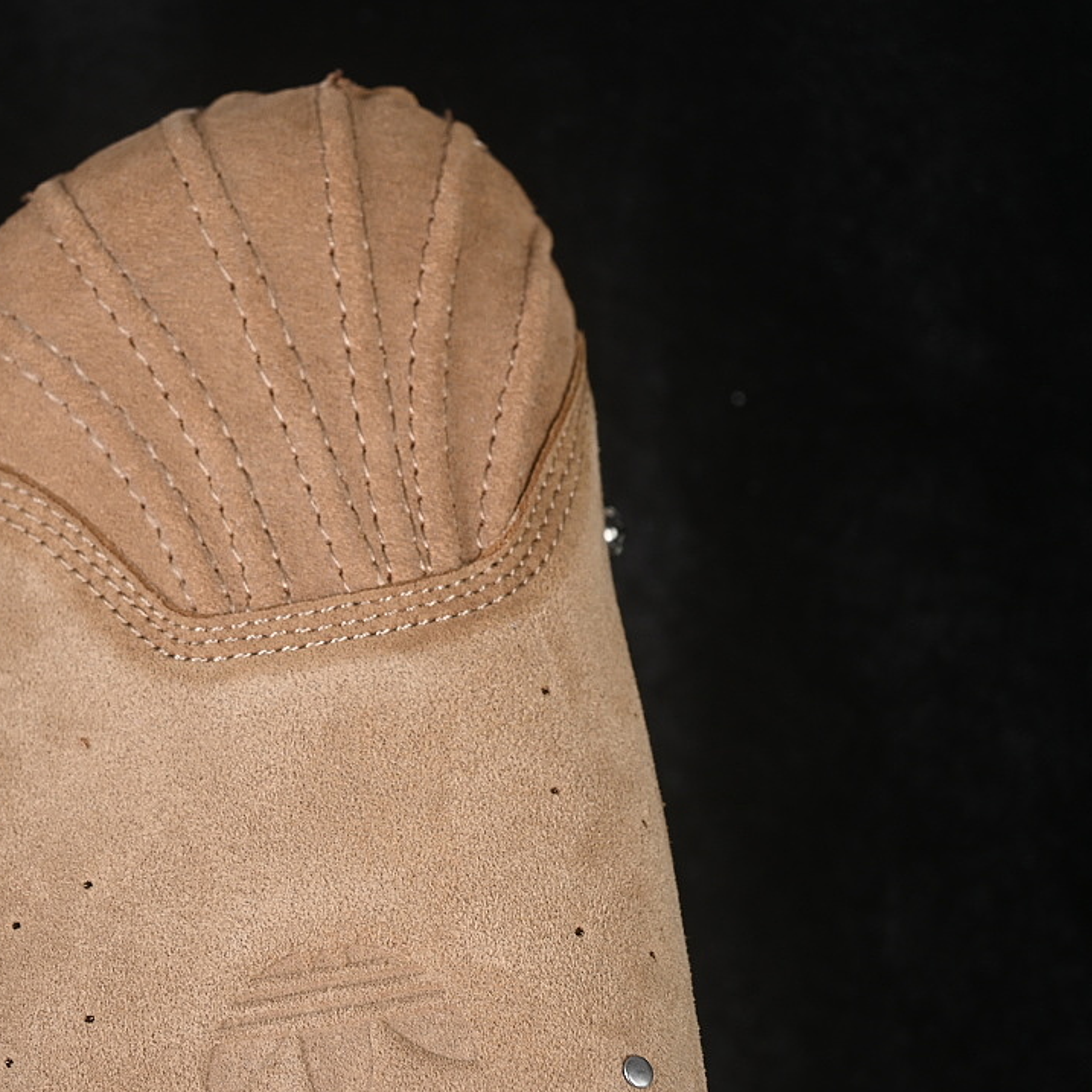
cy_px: 545
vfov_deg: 18.1
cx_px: 315
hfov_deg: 18.0
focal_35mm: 96
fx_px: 3426
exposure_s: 1/60
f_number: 7.1
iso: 160
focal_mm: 50
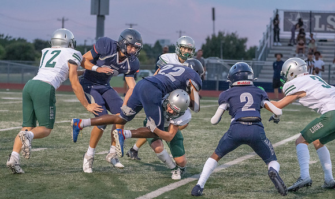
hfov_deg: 13.0
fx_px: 1474
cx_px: 156
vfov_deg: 7.7
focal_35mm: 164
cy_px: 119
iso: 10000
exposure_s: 1/1000
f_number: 5
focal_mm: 148
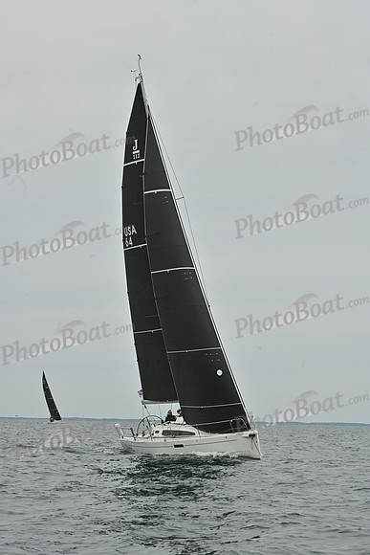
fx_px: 1541
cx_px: 185
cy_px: 278
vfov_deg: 20.4
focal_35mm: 100
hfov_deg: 13.7
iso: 320
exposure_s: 1/1000
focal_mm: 100
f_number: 10
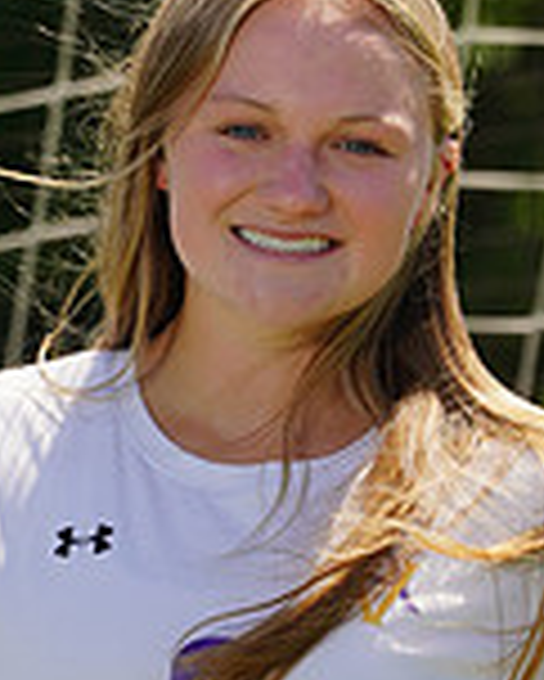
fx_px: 29032
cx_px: 261
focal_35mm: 1444
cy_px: 847
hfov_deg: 1.1
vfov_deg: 1.3
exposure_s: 1/250
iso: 200
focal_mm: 400
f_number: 13
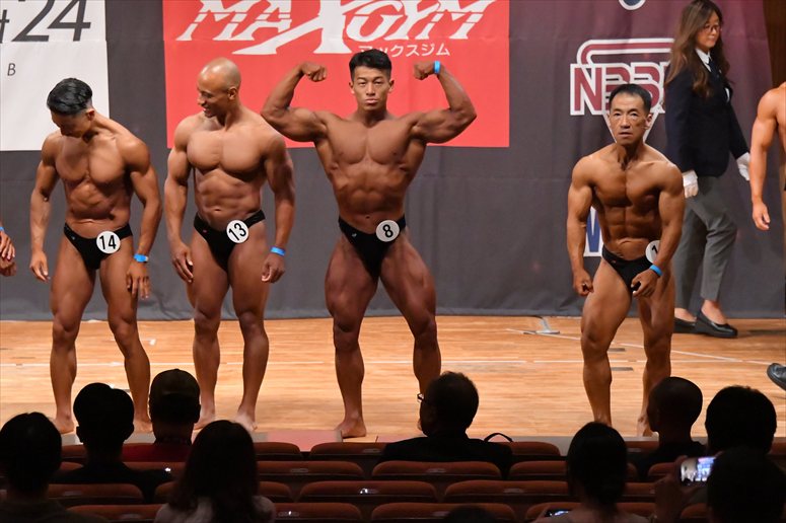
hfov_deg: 9.5
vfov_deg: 6.3
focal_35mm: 217
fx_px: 4736
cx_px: 393
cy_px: 262
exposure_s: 1/400
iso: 12800
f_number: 5.6
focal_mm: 145
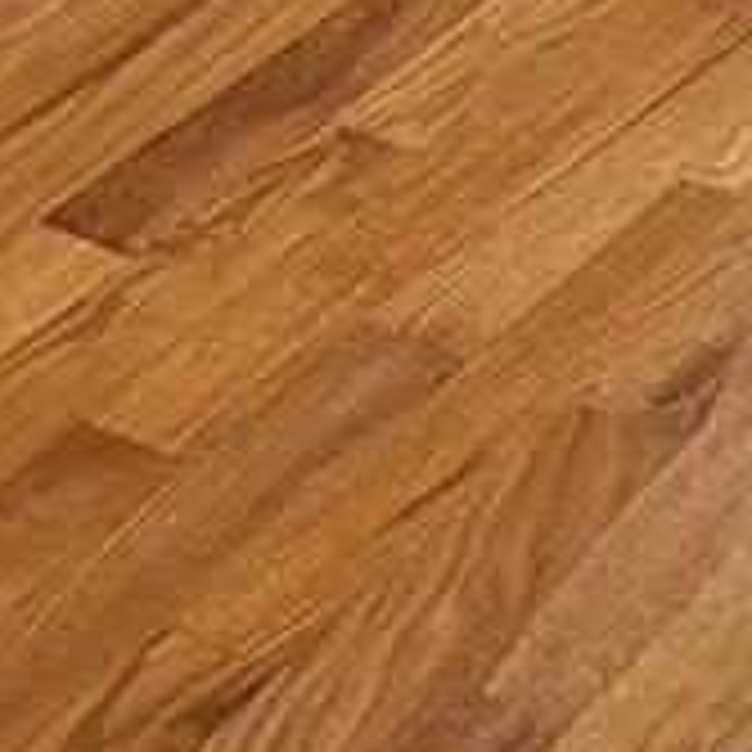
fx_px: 5186
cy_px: -1783
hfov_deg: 8.3
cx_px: 248
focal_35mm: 211
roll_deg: -5.2
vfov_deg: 7.1
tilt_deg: -5.8
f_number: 1.6
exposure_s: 1/167
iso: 125
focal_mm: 5.96
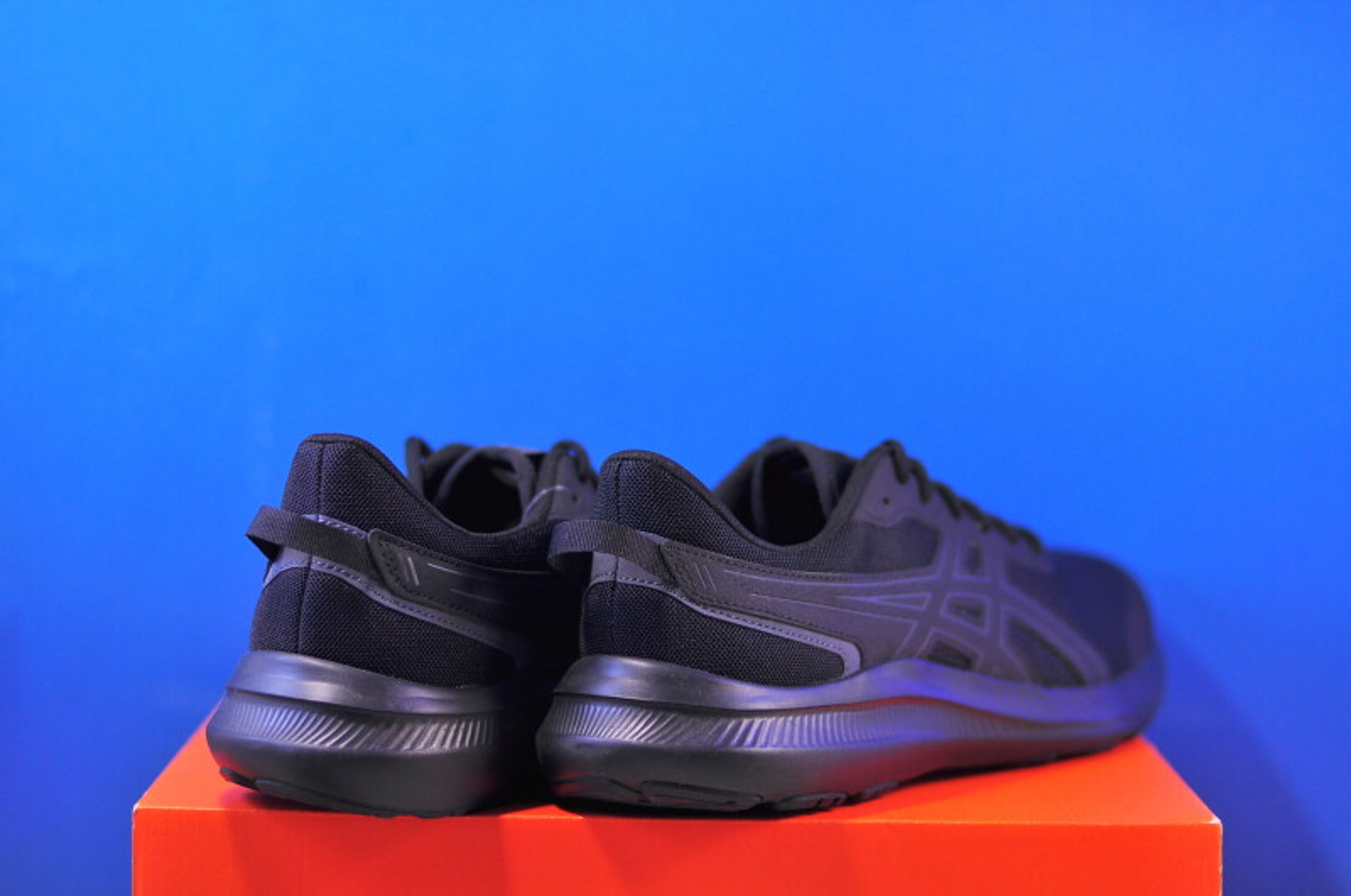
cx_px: 676
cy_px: 448
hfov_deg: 27.0
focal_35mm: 75
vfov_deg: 18.1
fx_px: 2811
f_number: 2
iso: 250
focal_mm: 50
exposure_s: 1/320
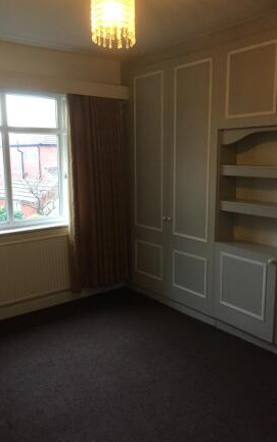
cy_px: 220
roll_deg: +0.2
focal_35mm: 31
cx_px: 134
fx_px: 374
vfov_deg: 61.2
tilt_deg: -10.1
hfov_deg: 40.6
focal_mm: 4.15
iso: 250
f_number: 2.2
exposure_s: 1/17
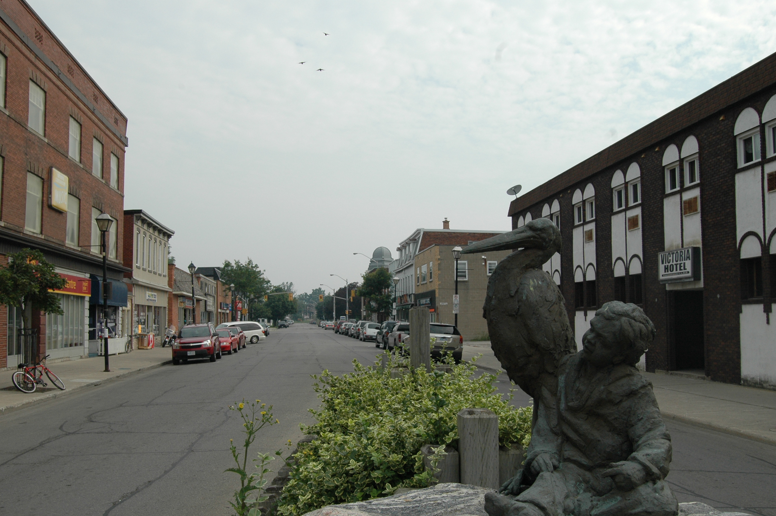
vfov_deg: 41.0
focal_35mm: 32
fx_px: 689
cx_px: 379
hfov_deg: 58.8
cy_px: 272
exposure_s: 1/400
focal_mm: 20
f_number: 10
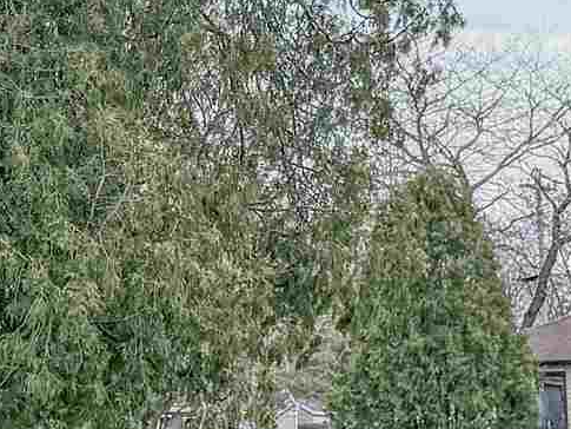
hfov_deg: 12.9
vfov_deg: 9.7
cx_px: 125
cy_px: 52
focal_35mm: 152
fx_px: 2508
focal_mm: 6.76
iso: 80
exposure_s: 1/6410
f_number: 1.78
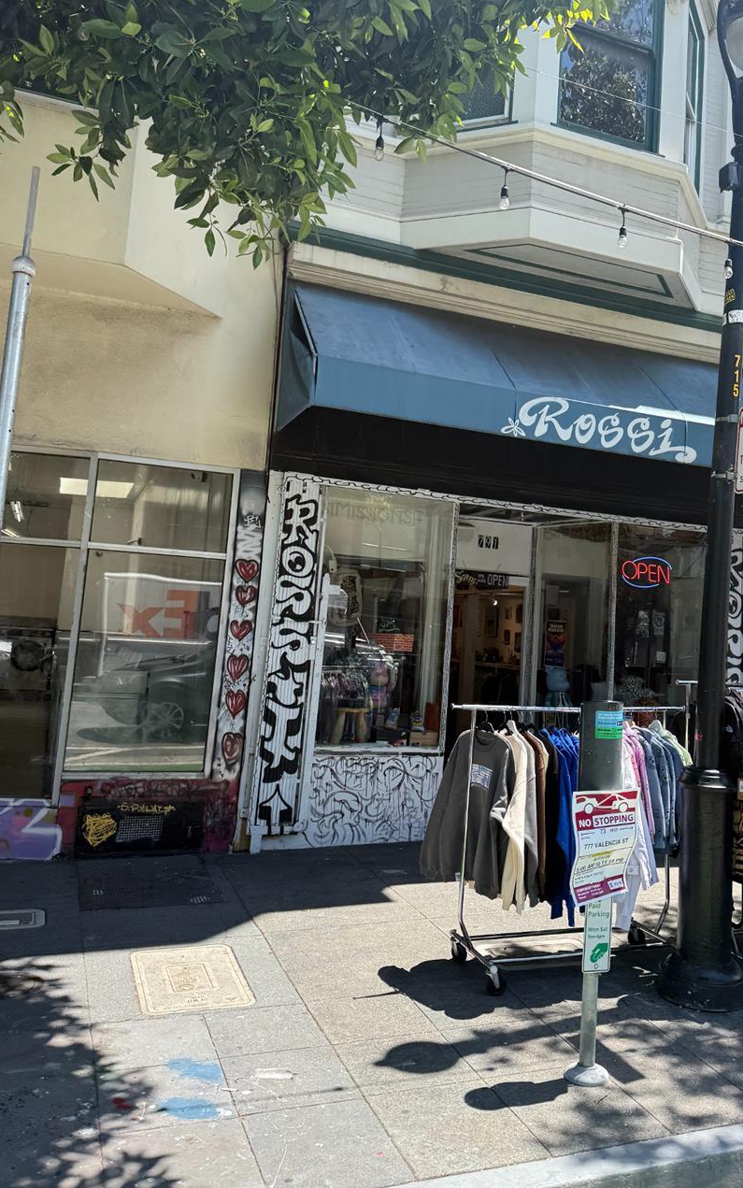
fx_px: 971
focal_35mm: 30
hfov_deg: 41.4
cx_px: 485
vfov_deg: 62.7
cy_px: 519
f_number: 1.78
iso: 80
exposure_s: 1/1091
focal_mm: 6.76
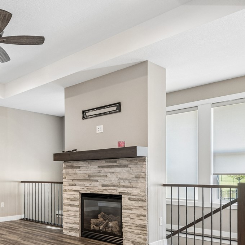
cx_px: 0
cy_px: 167
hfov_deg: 42.0
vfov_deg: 47.5
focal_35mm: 34
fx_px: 272
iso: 500
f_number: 8
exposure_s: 1/13
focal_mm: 16
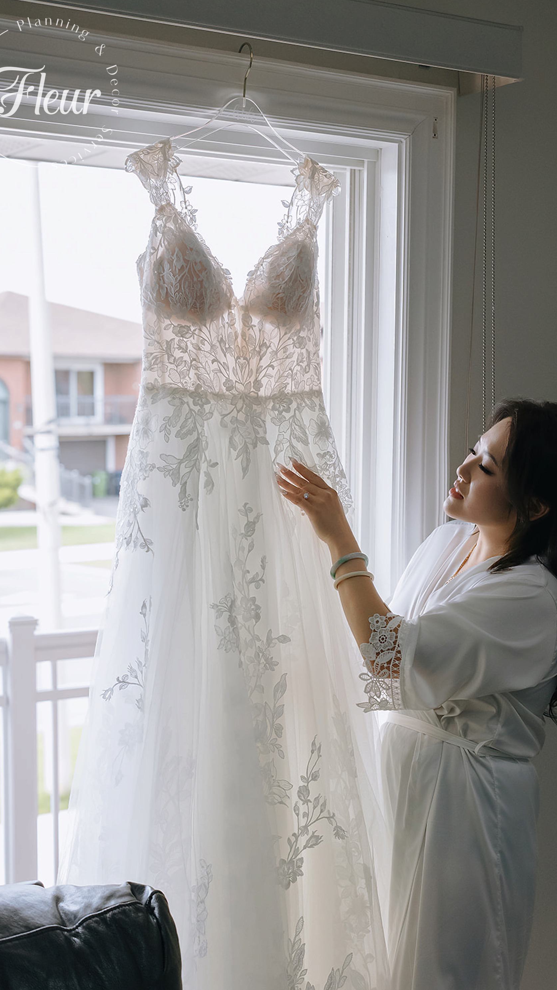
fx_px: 1392
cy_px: 499
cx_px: 296
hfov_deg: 22.6
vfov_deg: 39.2
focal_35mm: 53
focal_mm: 50
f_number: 3.5
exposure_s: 1/2000
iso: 2500
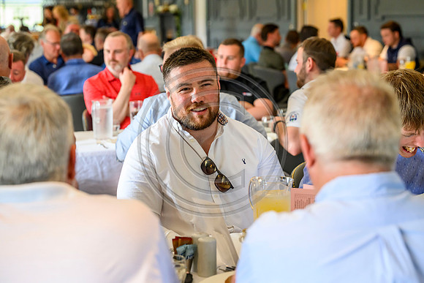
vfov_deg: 17.7
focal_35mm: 77
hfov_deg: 26.3
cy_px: 142
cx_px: 212
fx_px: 907
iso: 4000
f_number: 4
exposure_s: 1/640
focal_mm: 77
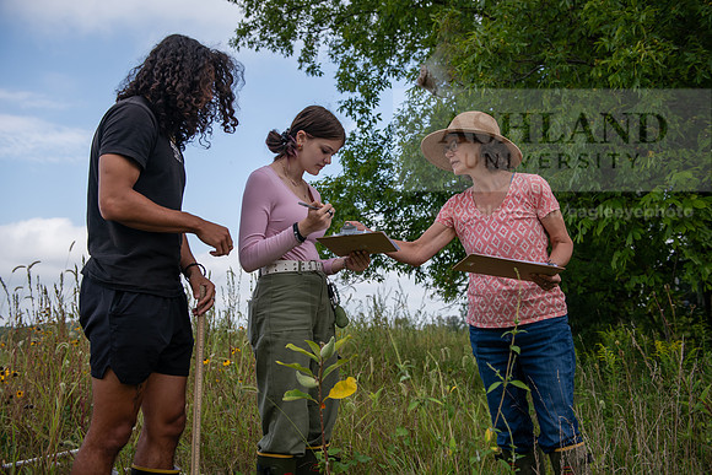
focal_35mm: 35
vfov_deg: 37.9
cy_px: 238
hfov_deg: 54.4
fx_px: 692
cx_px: 356
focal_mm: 35
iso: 125
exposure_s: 1/640
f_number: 4
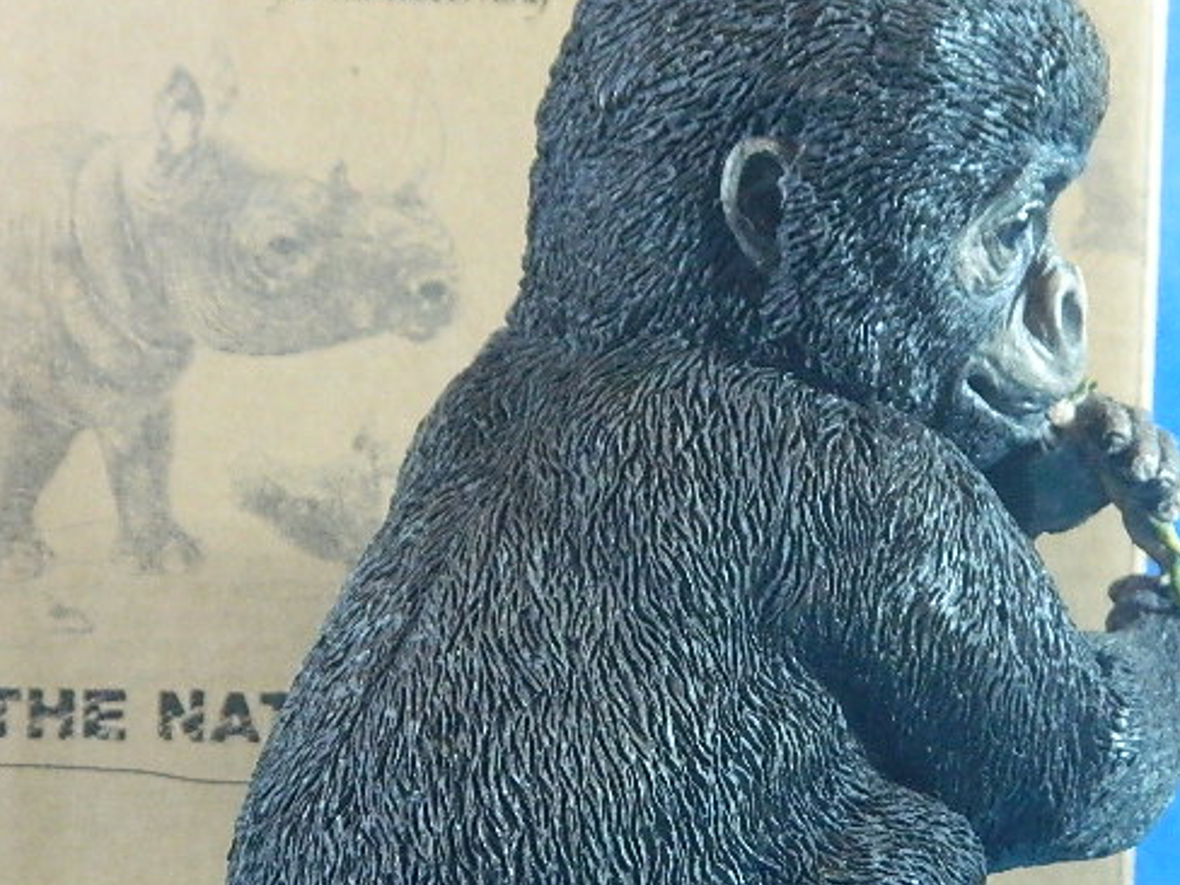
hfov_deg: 22.7
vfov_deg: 17.1
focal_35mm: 86
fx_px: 2932
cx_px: 711
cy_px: 605
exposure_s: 1/20
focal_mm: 7.3
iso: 400
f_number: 3.5
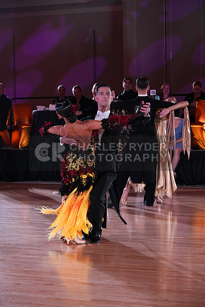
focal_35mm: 84
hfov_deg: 16.3
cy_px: 154
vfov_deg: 24.2
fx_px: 717
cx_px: 102
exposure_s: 1/400
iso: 5000
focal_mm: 84
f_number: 5.6
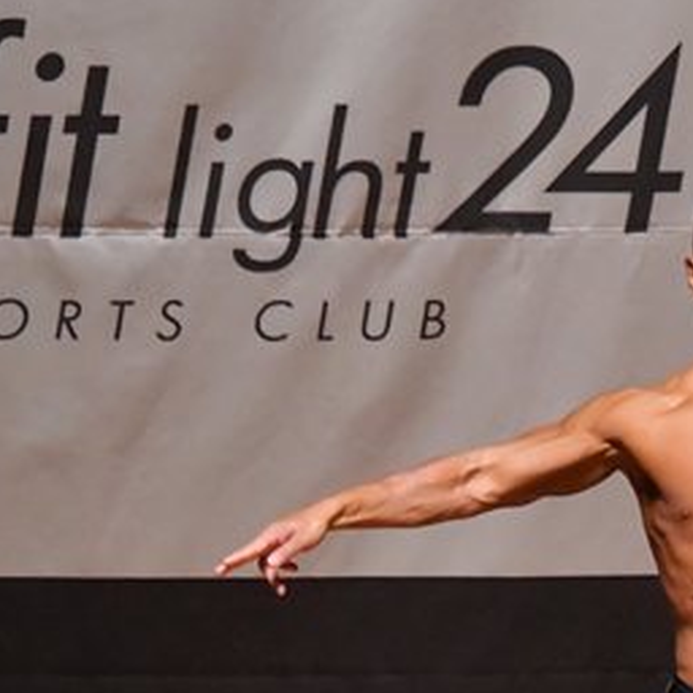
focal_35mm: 656
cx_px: 632
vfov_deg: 2.7
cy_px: 636
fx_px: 14858
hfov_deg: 2.7
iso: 10000
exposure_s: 1/400
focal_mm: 170
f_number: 5.6
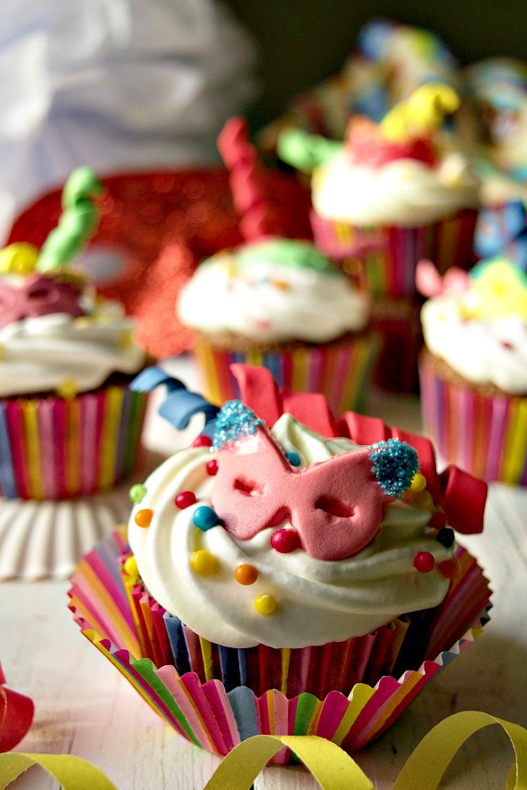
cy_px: 436
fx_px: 1141
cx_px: 280
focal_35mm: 52
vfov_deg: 38.1
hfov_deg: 26.0
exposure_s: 1/500
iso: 800
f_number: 4.5
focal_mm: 30
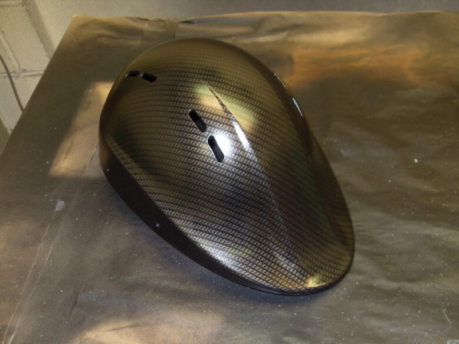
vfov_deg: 39.6
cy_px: 176
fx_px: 477
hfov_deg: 51.4
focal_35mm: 36
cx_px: 226
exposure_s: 1/45
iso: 100
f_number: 2.8
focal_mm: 6.3
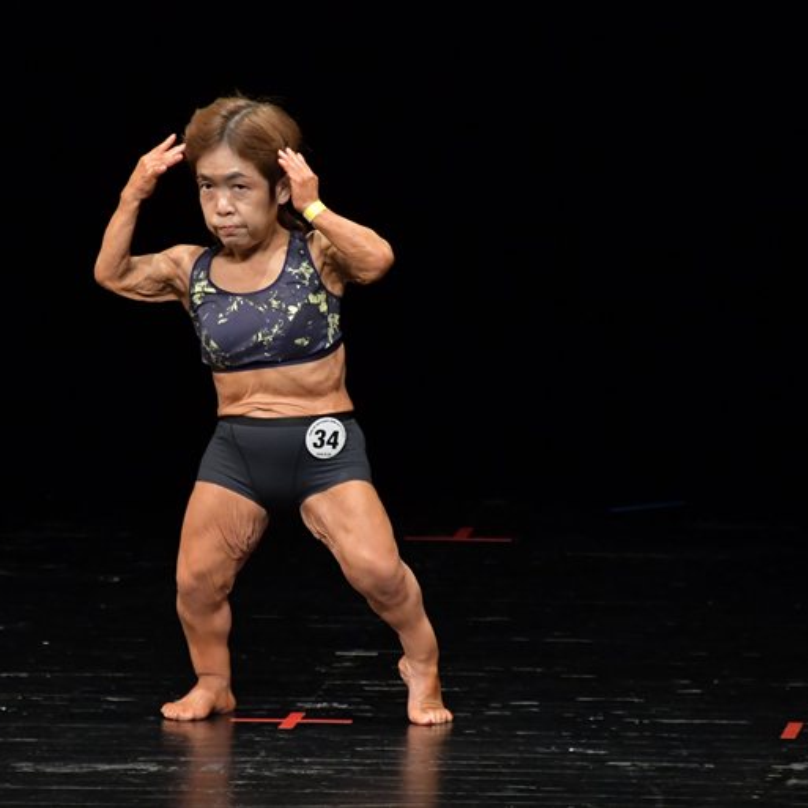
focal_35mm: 577
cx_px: 283
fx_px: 15238
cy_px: 403
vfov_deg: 3.0
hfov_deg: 3.0
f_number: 5.6
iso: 3200
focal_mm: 300
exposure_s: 1/400
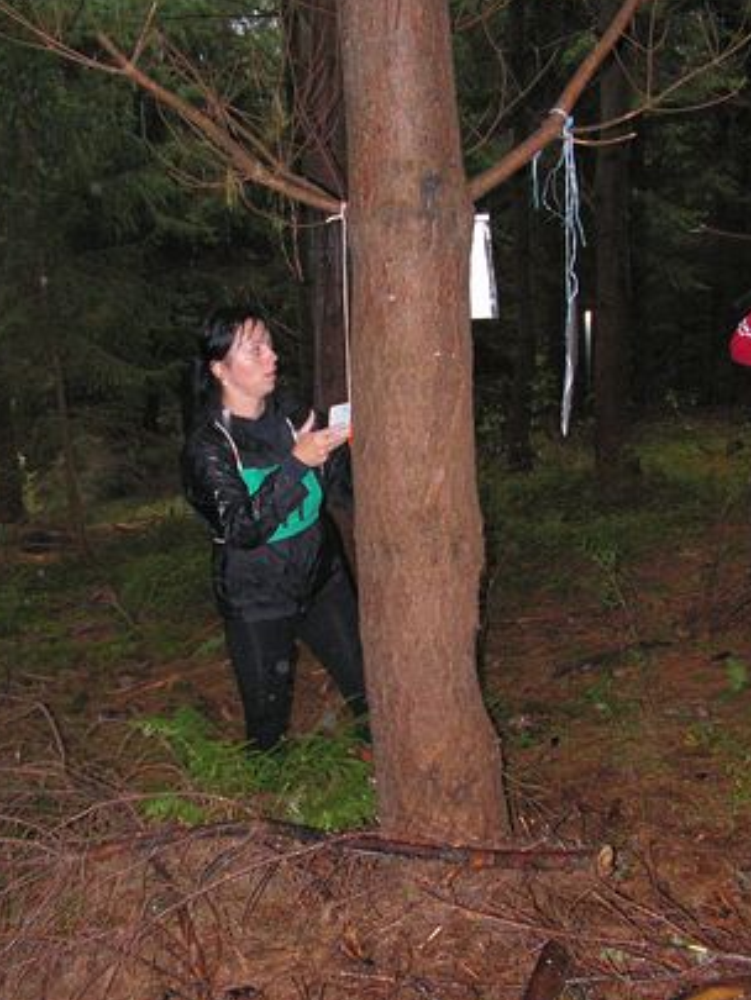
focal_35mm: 40
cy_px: 486
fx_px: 1156
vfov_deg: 46.8
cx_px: 346
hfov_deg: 36.0
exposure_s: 1/40
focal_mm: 6
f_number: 3.2
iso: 160
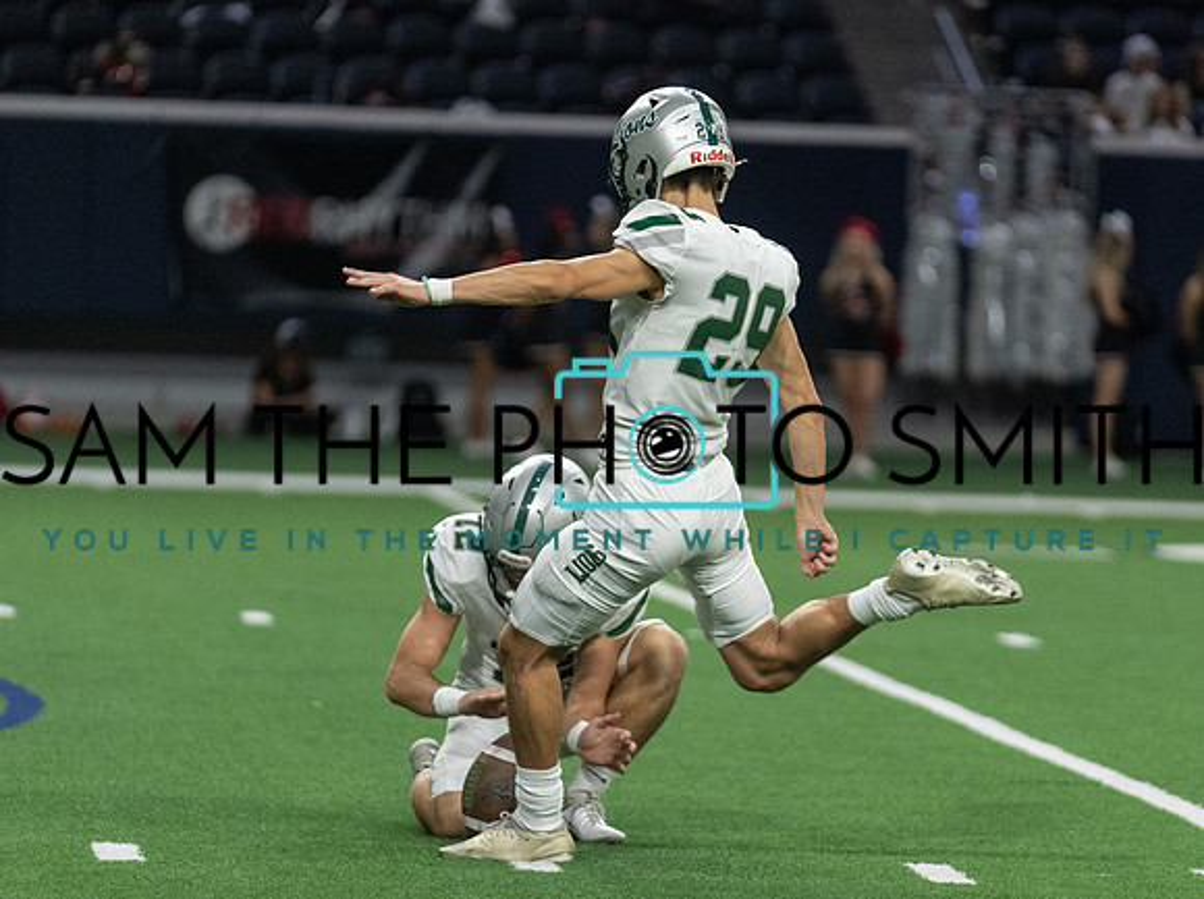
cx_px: 641
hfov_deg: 7.6
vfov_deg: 5.6
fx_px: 9107
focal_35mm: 262
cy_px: 552
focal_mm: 192
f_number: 2.8
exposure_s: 1/1000
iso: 4000
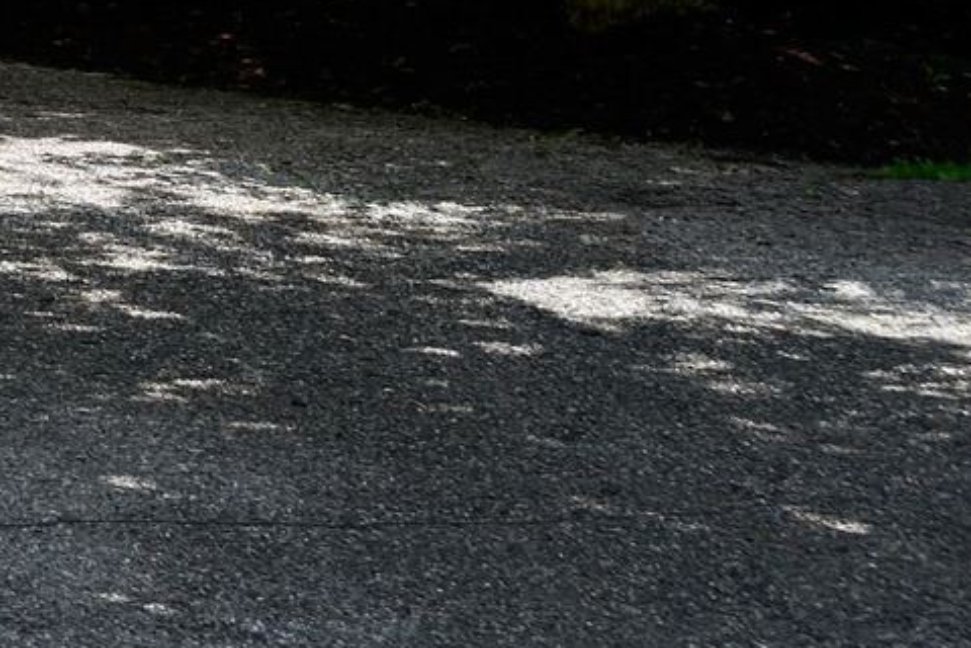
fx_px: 6041
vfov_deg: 5.9
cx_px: -1819
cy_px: -982
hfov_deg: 8.0
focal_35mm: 224
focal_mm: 35
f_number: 8
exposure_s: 1/1000
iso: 320
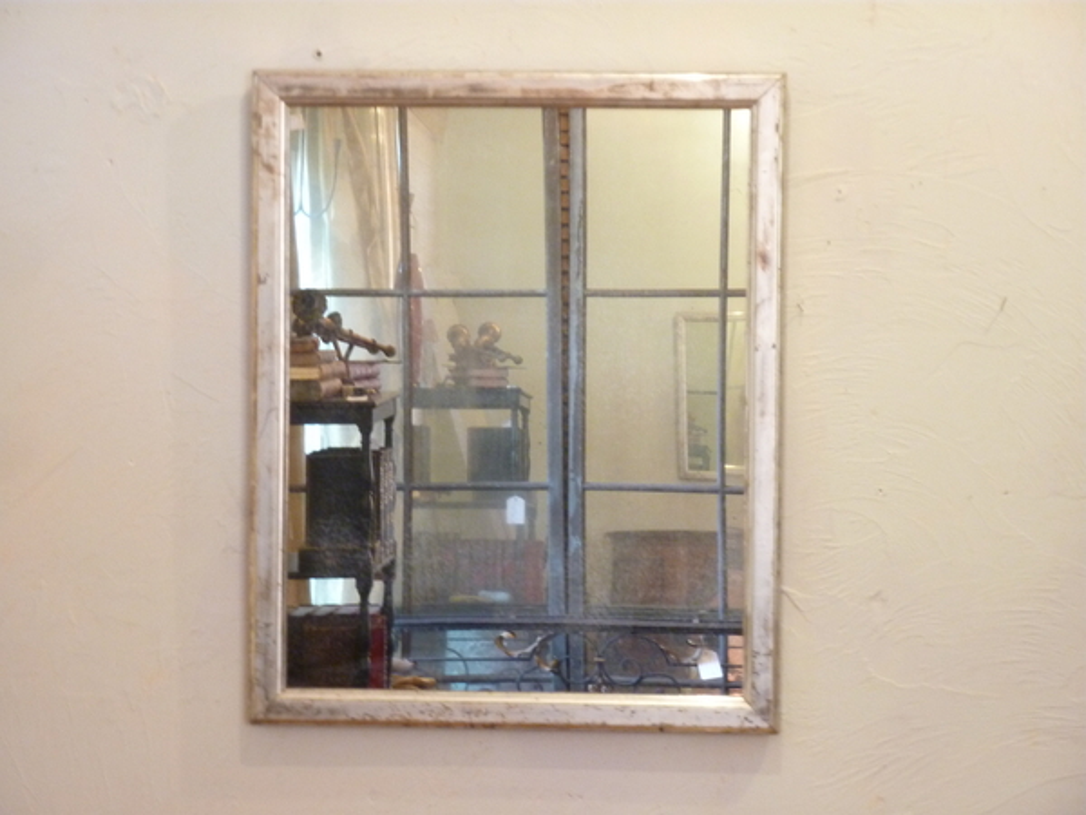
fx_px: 3482
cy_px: 408
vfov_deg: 13.3
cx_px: 543
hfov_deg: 17.7
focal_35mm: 111
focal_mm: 18.2
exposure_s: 1/10
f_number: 4.4
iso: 400
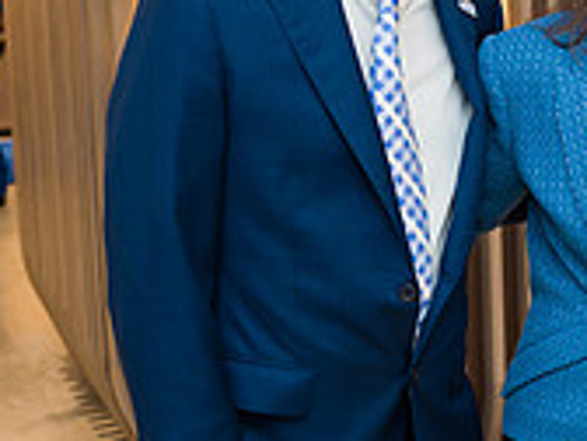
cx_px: 625
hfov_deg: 18.3
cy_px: 106
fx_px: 1764
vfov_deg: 14.2
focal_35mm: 104
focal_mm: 29
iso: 640
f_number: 3.2
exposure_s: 1/200
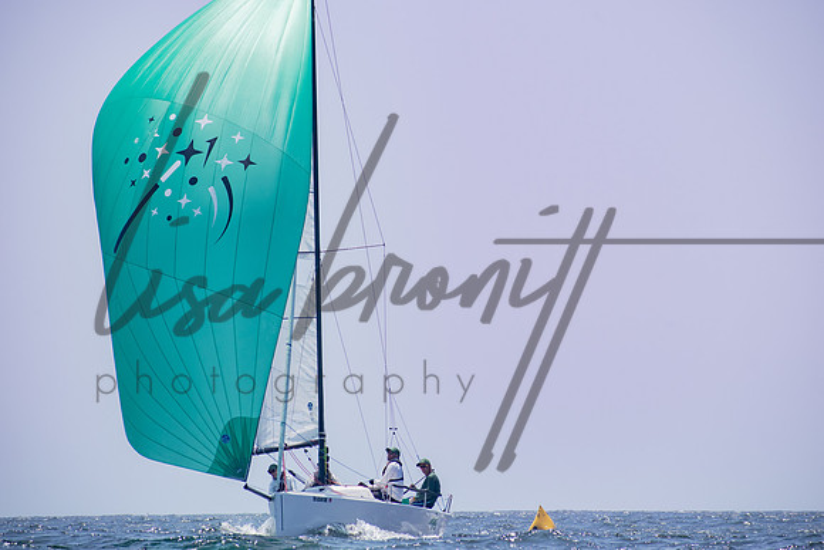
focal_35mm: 279
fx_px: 6390
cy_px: 275
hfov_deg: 7.4
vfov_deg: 4.9
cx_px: 420
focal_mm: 180
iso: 400
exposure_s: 1/1250
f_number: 8
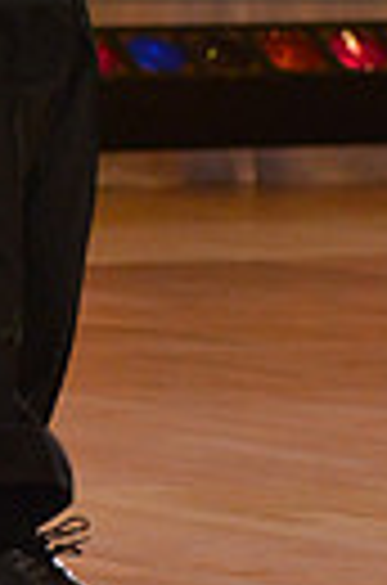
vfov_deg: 3.4
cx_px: -196
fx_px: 9791
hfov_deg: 2.3
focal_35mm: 604
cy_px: -144
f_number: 5.3
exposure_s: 1/200
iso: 2000
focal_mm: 135
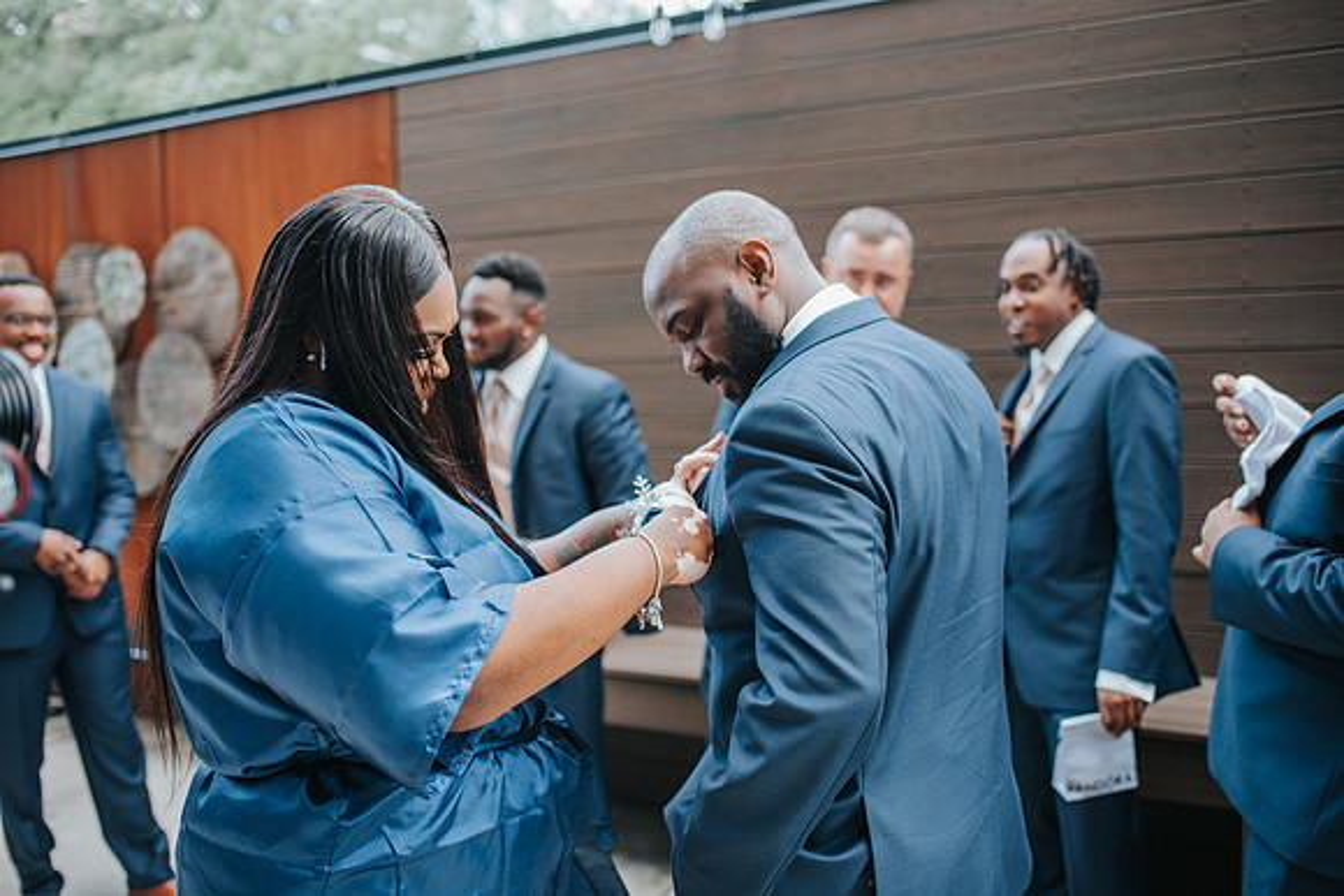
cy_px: 448
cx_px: 672
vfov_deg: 37.9
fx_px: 1307
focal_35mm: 35
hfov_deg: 54.4
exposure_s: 1/800
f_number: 2.2
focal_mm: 35
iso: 640
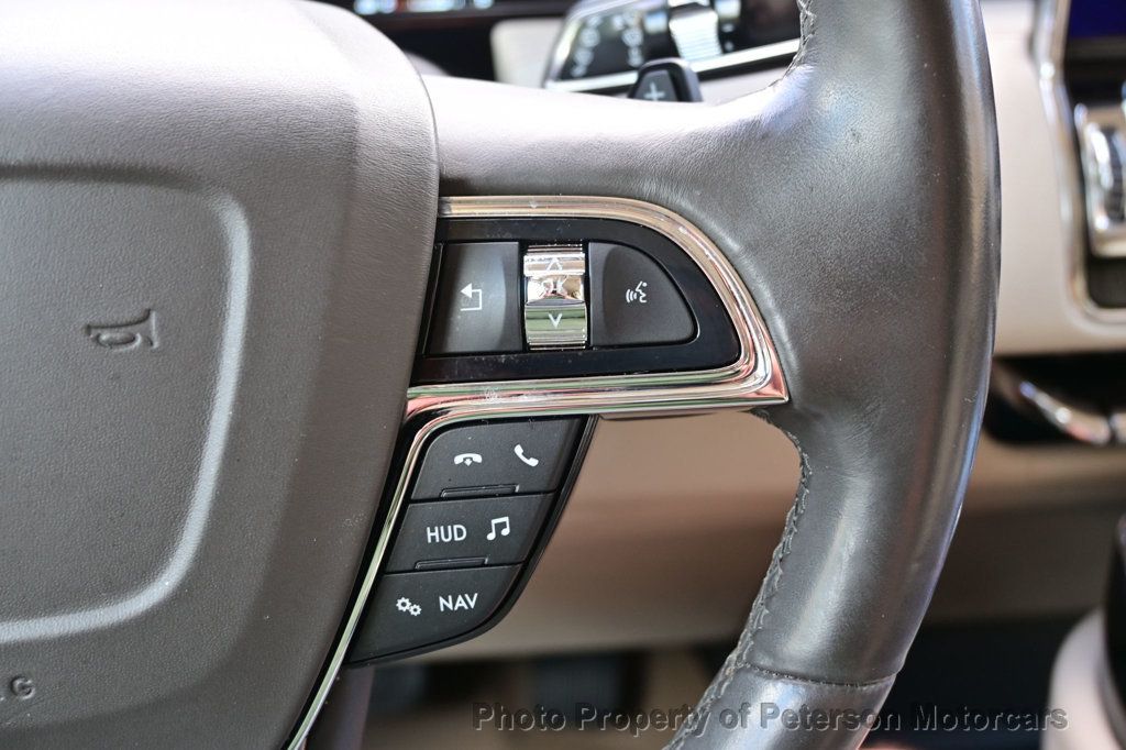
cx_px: 563
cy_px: 375
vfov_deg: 36.1
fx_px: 1149
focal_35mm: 37
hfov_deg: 52.2
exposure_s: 1/40
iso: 200
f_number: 4.2
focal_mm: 24.5
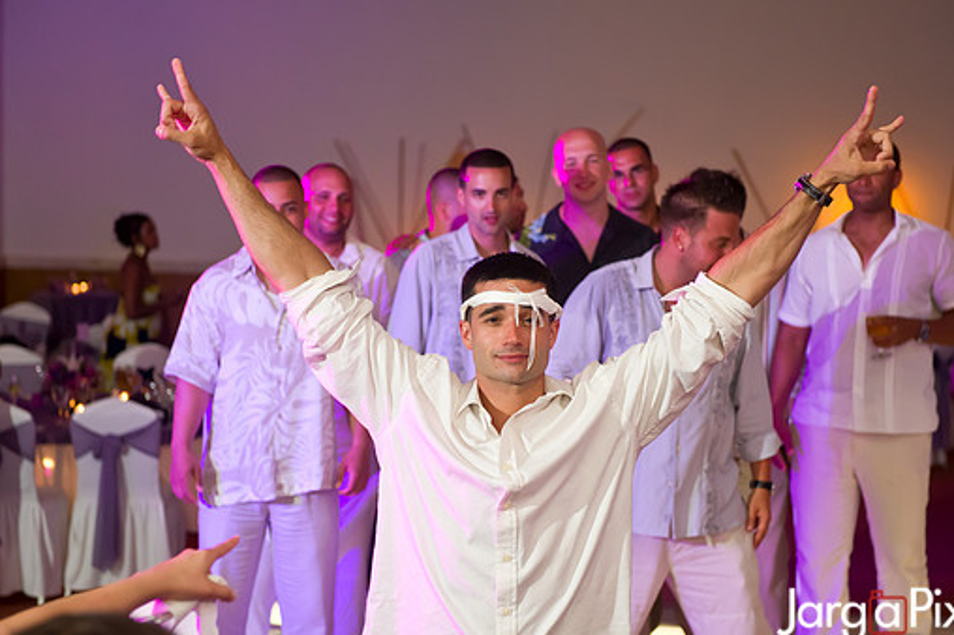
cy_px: 325
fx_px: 2119
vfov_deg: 17.0
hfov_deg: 25.4
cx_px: 488
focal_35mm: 80
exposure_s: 1/125
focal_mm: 70
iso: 1600
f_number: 3.5
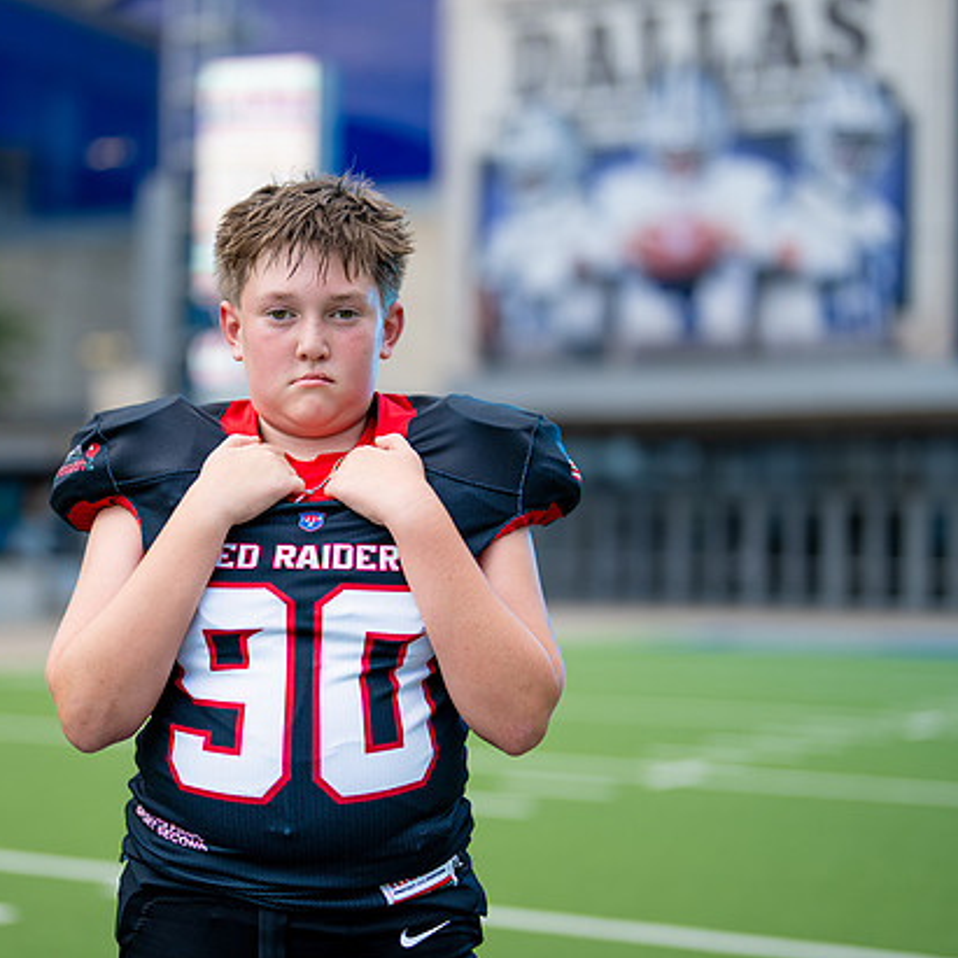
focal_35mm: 70
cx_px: 344
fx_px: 2192
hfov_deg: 24.6
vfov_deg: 24.6
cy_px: 442
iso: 100
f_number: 1.2
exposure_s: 1/1600
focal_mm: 50
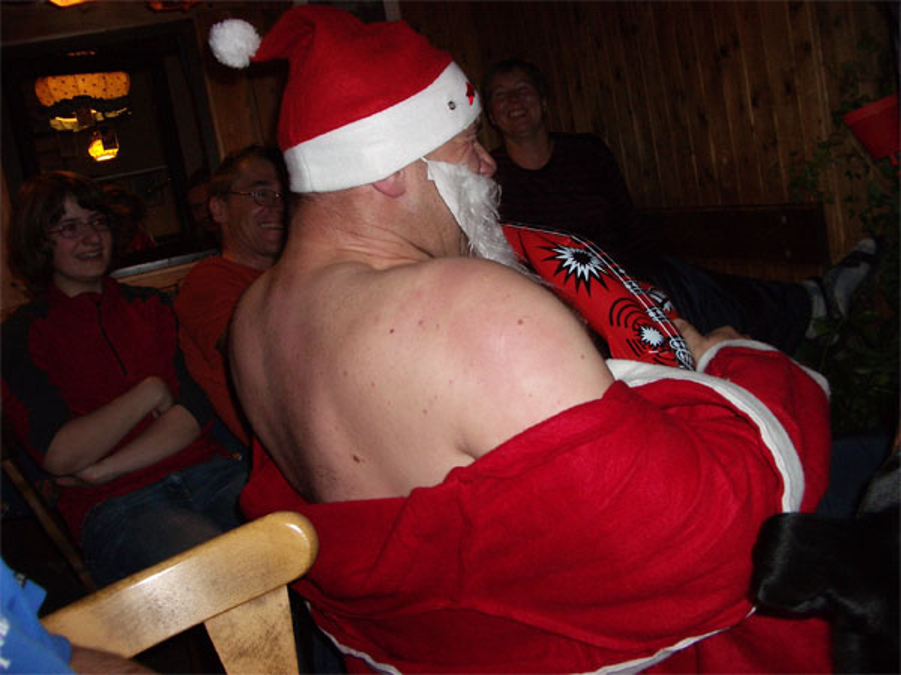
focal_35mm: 35
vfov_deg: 40.7
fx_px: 911
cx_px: 450
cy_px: 338
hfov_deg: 52.6
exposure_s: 1/60
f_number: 2.6
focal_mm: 5.8
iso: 200
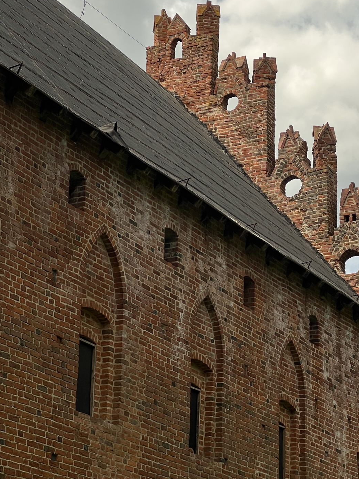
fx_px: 1563
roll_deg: +0.3
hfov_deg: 13.1
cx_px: 256
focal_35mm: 113
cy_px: 171
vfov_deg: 17.4
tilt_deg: +19.3
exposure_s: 1/1376
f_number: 2.8
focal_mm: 9
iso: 32
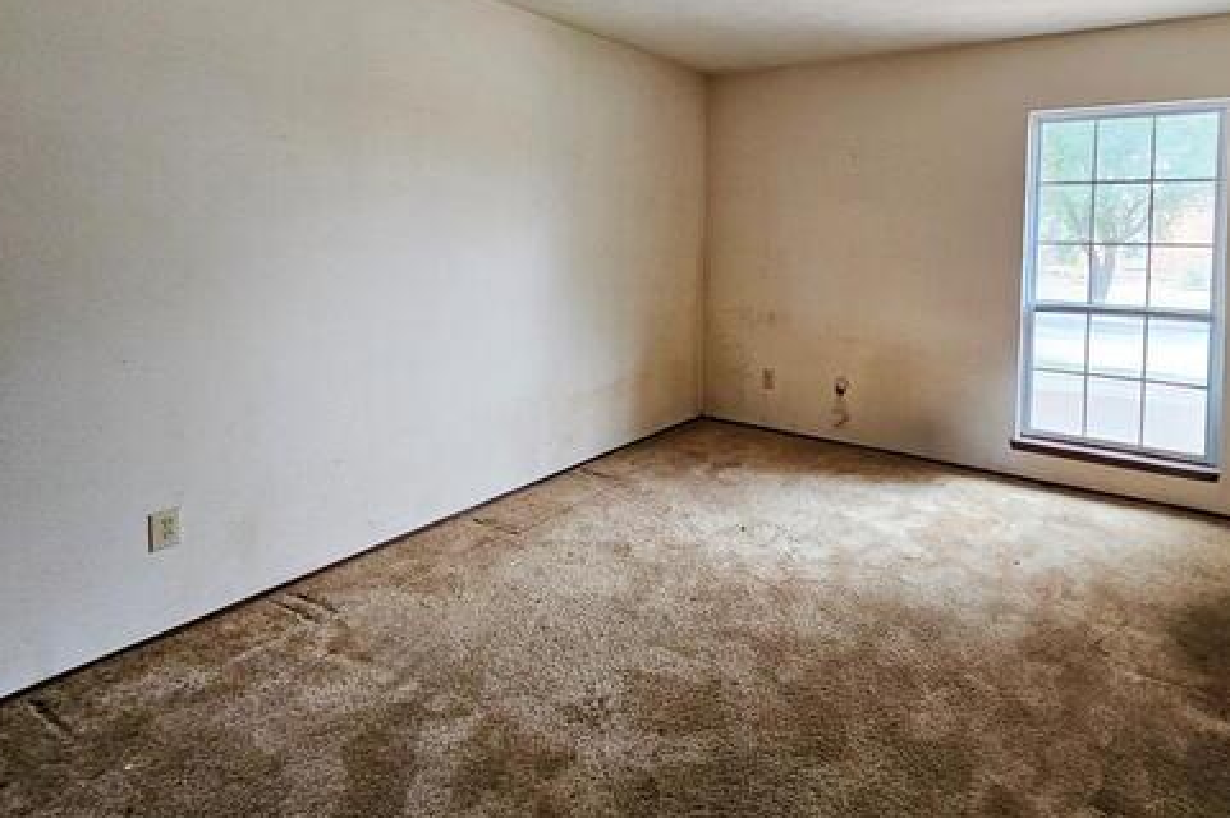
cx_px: 736
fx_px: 615
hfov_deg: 88.9
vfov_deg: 65.1
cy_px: 258
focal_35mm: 18
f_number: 2.2
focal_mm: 2.2
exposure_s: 1/40
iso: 320
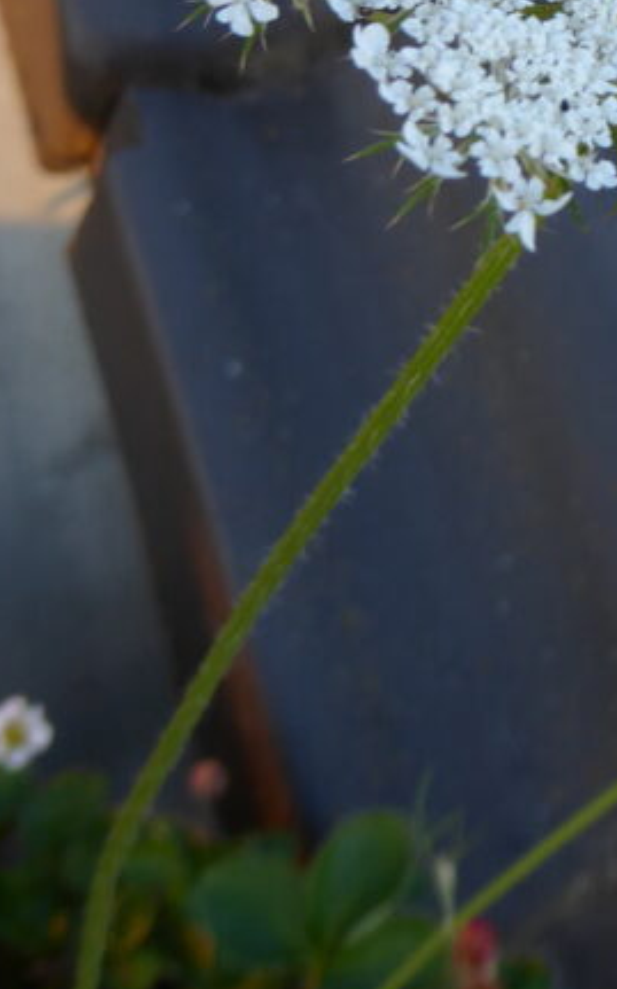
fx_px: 1697
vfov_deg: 29.2
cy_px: -115
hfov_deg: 20.1
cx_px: 599
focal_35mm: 63
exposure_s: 1/60
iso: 100
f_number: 3.3
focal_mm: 4.3
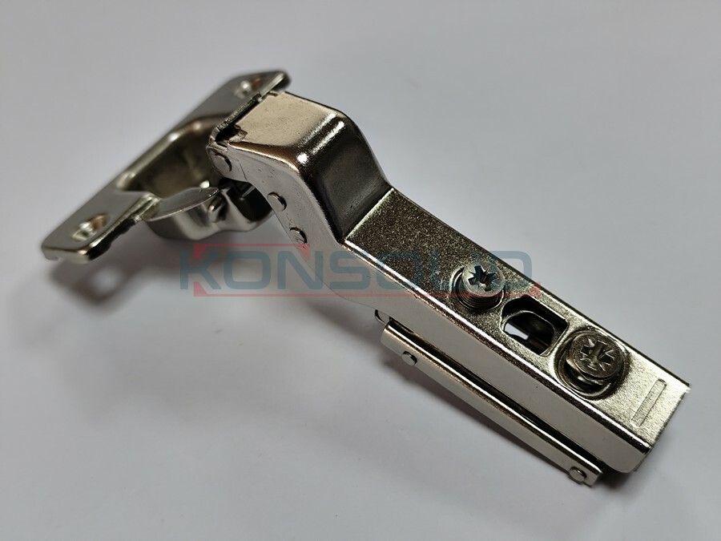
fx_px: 958
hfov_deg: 41.2
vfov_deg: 31.5
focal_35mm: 46
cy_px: 270
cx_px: 360
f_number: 1.65
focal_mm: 6.14
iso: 250
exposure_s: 1/33.3
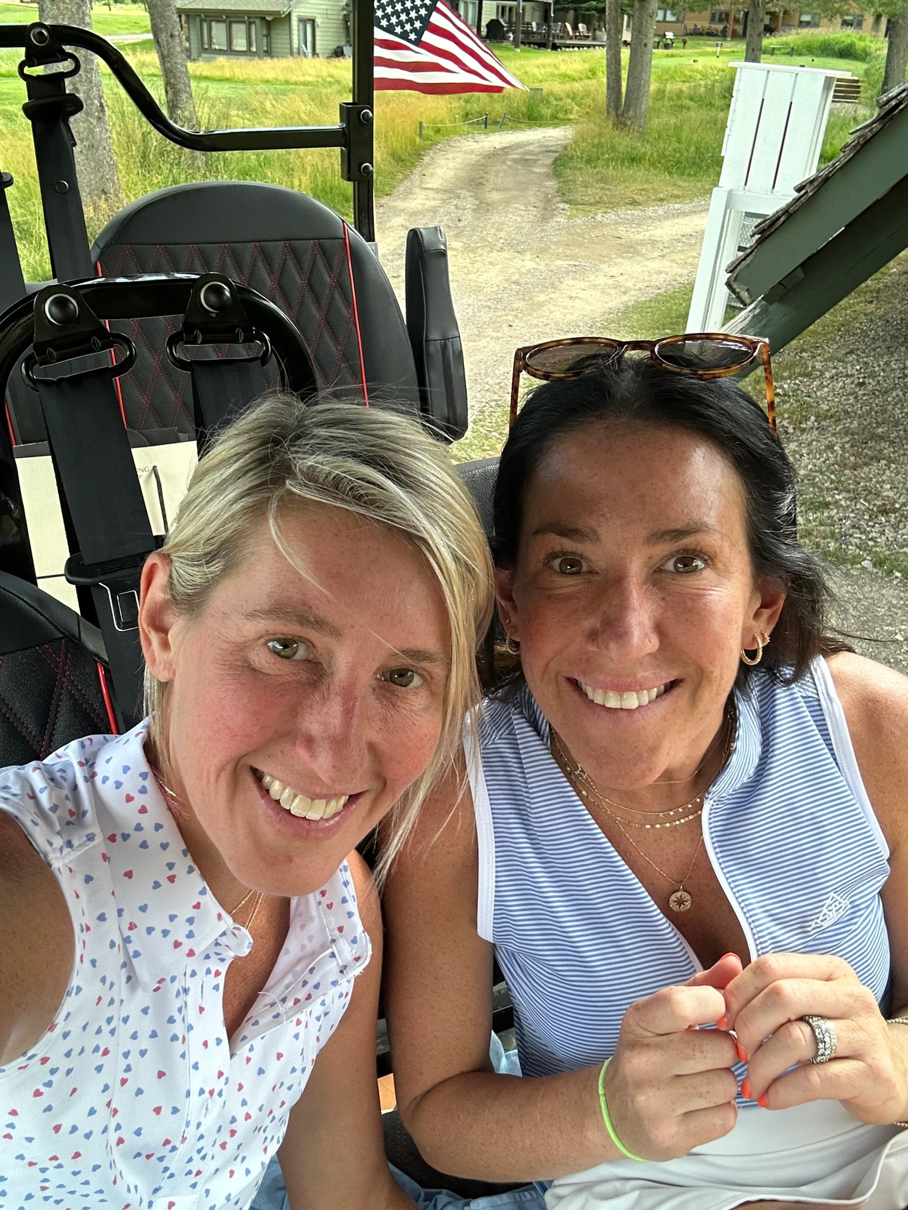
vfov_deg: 60.0
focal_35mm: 30
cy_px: 605
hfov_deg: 46.8
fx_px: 1049
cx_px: 454
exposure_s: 1/121
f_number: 1.9
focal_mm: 2.69
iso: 50
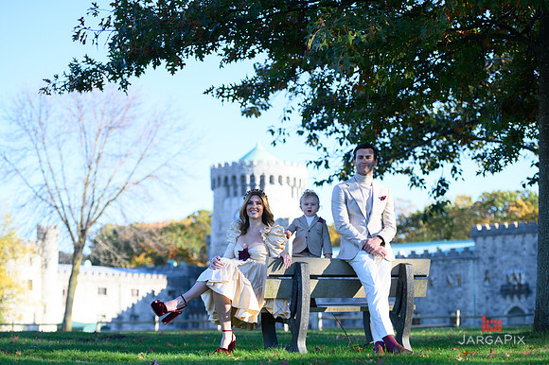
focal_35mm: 80
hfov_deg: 25.4
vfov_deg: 17.0
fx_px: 1219
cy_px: 182
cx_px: 274
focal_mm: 80
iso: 1600
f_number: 3.2
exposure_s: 1/6400
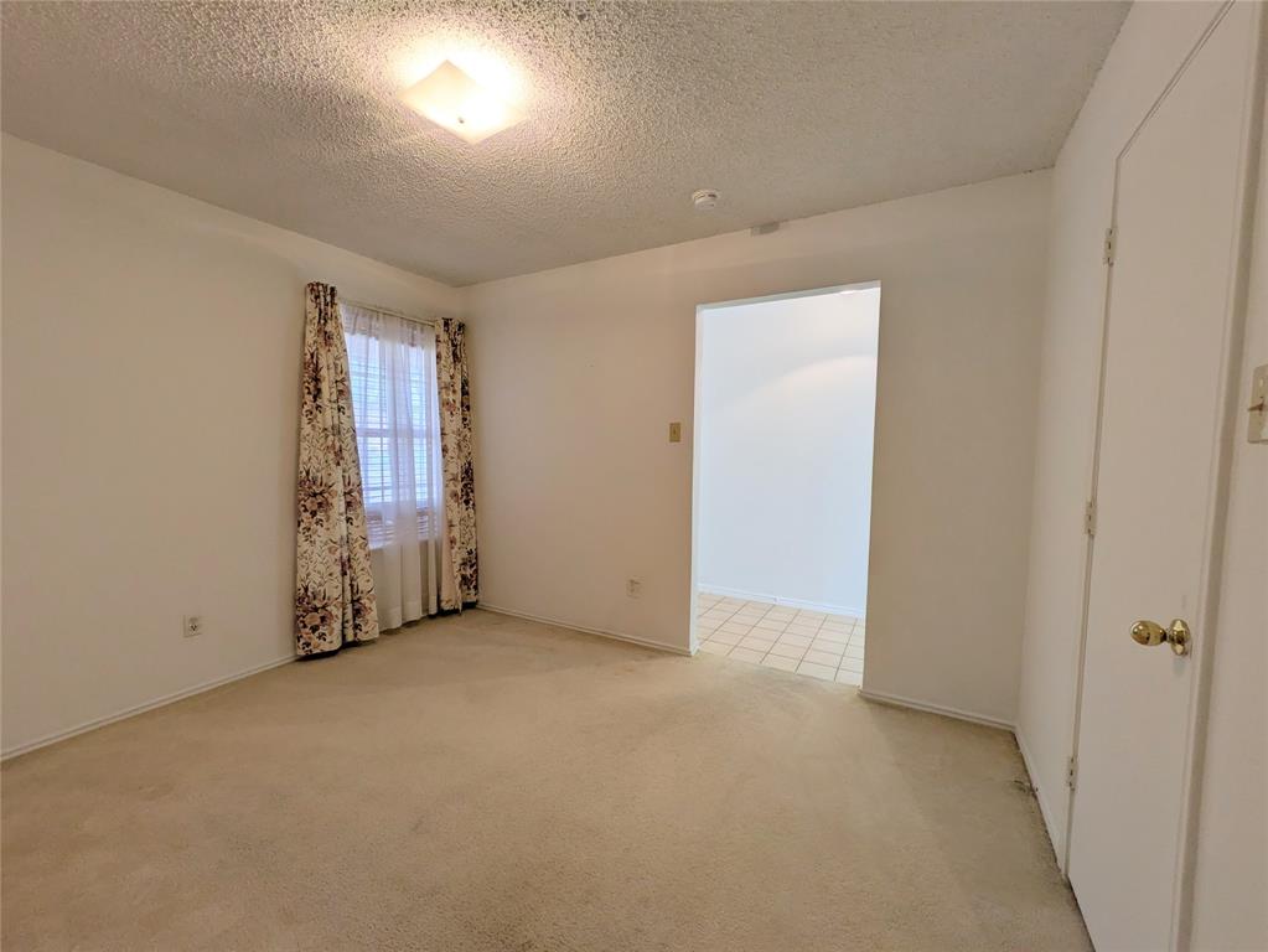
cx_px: 634
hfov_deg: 102.0
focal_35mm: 14
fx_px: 513
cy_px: 476
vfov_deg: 85.7
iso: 62
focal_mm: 1.83
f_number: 2.2
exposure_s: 1/40
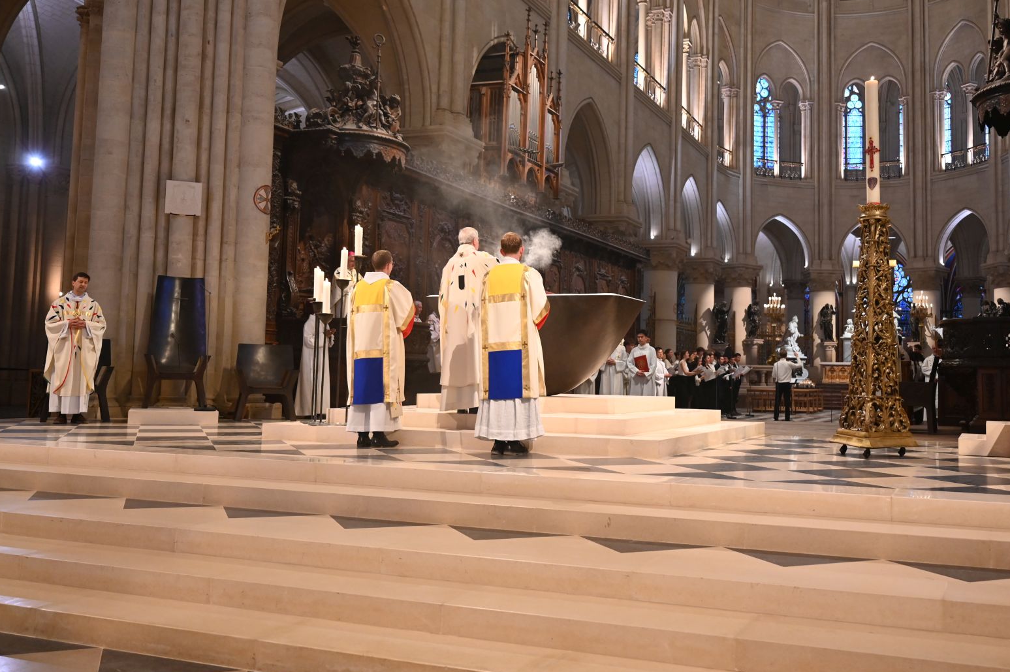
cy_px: 282
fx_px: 1010
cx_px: 610
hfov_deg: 52.8
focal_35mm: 36
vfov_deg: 36.8
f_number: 2.8
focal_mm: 29
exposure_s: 1/125
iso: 1800
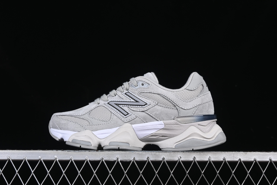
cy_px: 92
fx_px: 577
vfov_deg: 18.2
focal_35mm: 75
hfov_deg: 27.0
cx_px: 138
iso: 160
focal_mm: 50
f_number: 8
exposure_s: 1/80
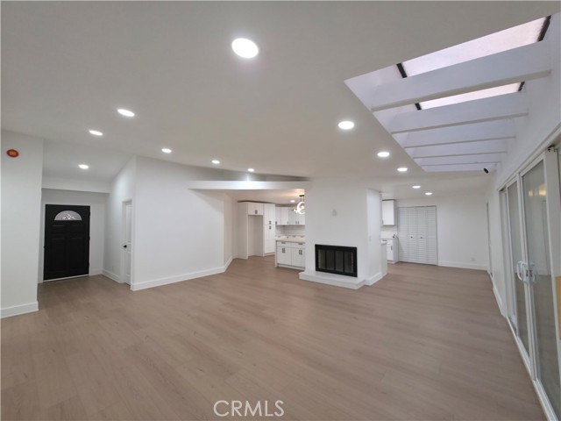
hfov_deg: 106.2
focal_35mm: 13
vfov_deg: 89.9
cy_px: 210
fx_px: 211
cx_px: 280
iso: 100
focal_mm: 2.2
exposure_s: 1/60
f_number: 1.9
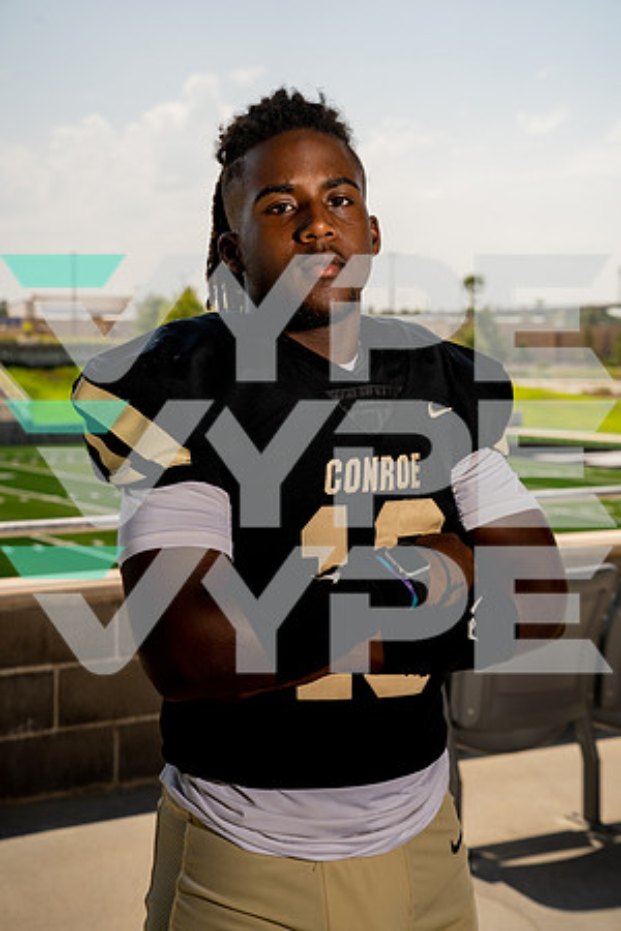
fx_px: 1682
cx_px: 310
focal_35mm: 65
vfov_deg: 31.0
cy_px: 466
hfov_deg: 20.9
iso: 100
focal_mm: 65
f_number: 7.1
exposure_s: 1/250
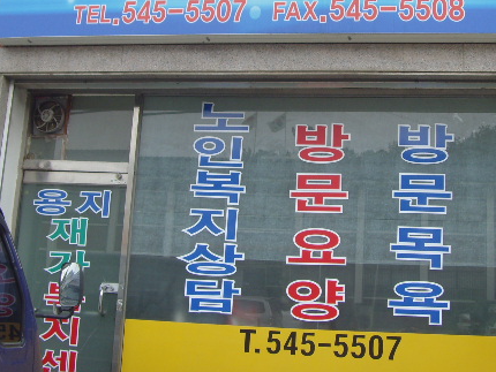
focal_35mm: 58
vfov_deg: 25.2
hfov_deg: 33.2
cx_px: 275
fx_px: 832
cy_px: 134
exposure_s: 1/250
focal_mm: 6.6
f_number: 3.5
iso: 80
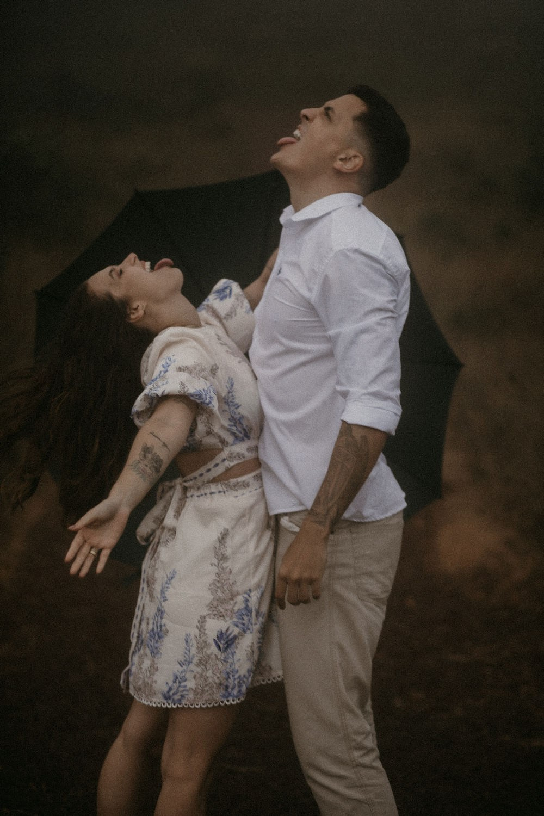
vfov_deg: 23.9
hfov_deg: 16.1
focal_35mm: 85
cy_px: 408
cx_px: 272
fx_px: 1927
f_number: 2.5
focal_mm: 85
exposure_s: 1/320
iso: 160
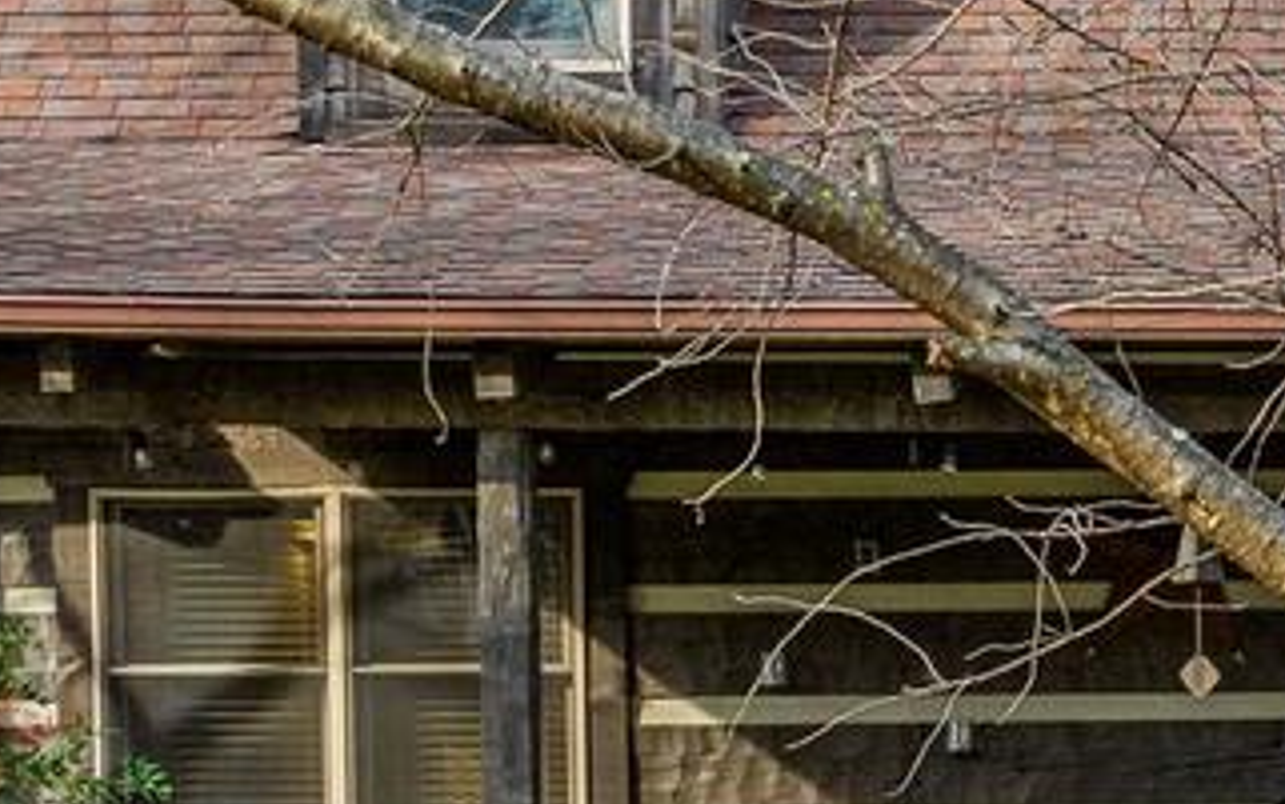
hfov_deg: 17.7
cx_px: 1409
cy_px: 628
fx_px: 3994
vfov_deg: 11.5
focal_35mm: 114
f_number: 4
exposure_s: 1/320
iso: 100
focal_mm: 12.29
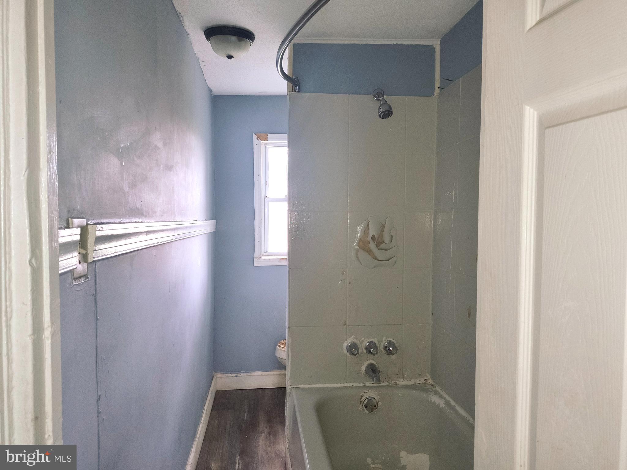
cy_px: 235
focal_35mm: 25
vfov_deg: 54.9
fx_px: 453
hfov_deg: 69.4
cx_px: 314
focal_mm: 4.68
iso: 1020
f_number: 1.7
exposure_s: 1/50
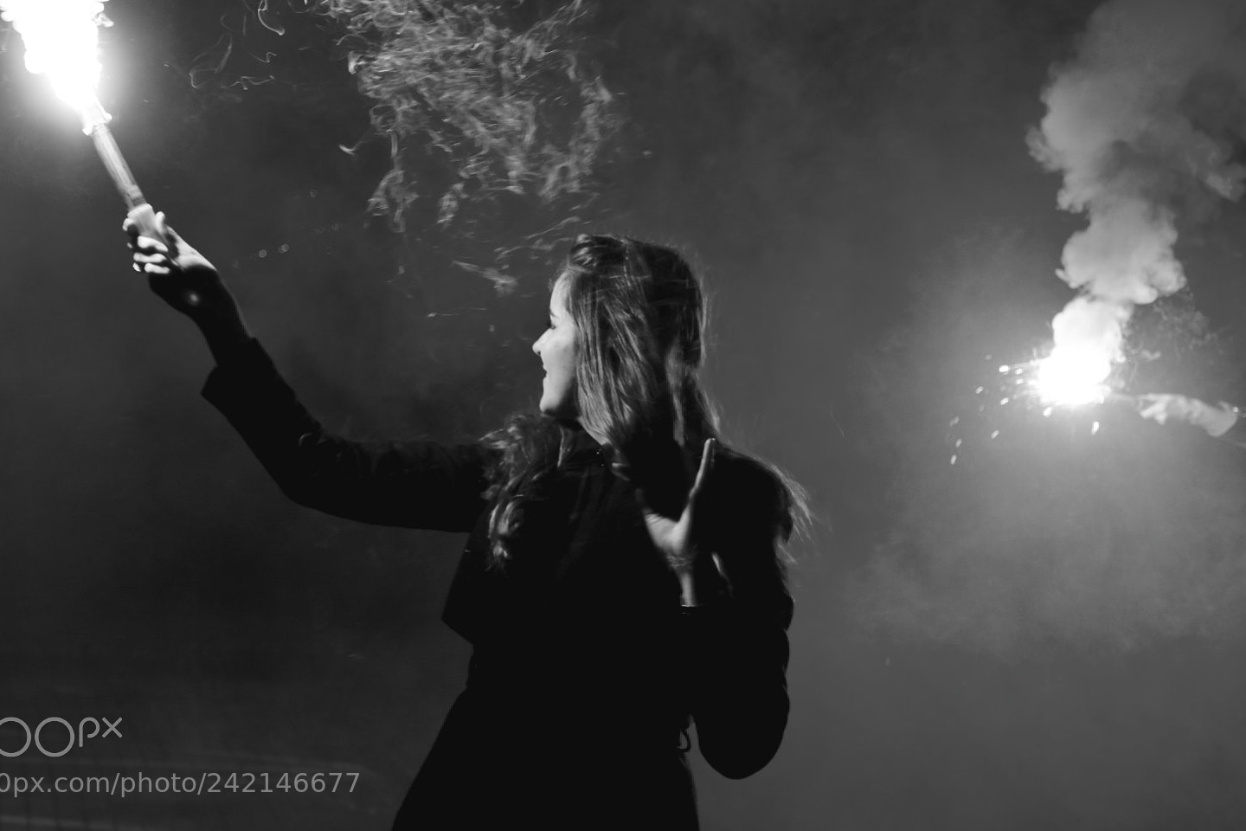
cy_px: 389
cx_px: 600
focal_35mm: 80
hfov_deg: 25.4
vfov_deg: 17.1
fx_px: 2769
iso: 160
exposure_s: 1/125
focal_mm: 48
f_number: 5.6
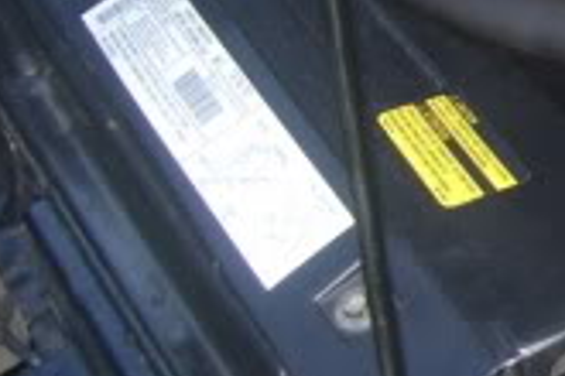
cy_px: 157
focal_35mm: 145
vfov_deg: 9.5
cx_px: 1072
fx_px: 2276
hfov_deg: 12.7
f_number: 2.7
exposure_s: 1/60
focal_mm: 6
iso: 80
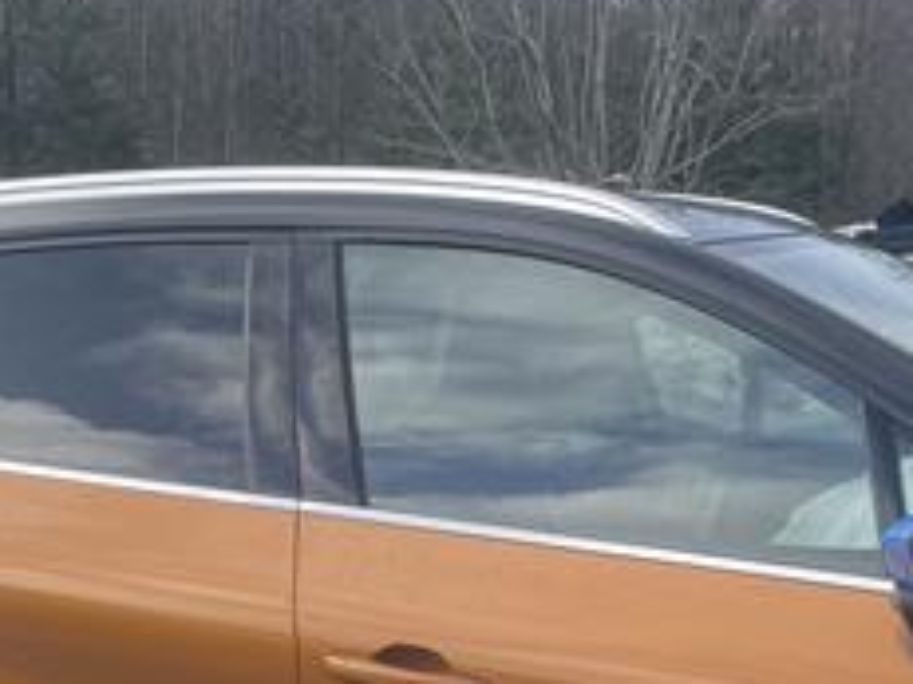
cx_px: 565
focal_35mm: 72
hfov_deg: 27.0
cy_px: 763
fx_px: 1898
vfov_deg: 19.5
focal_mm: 4.2
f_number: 1.6
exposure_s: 1/842
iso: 32
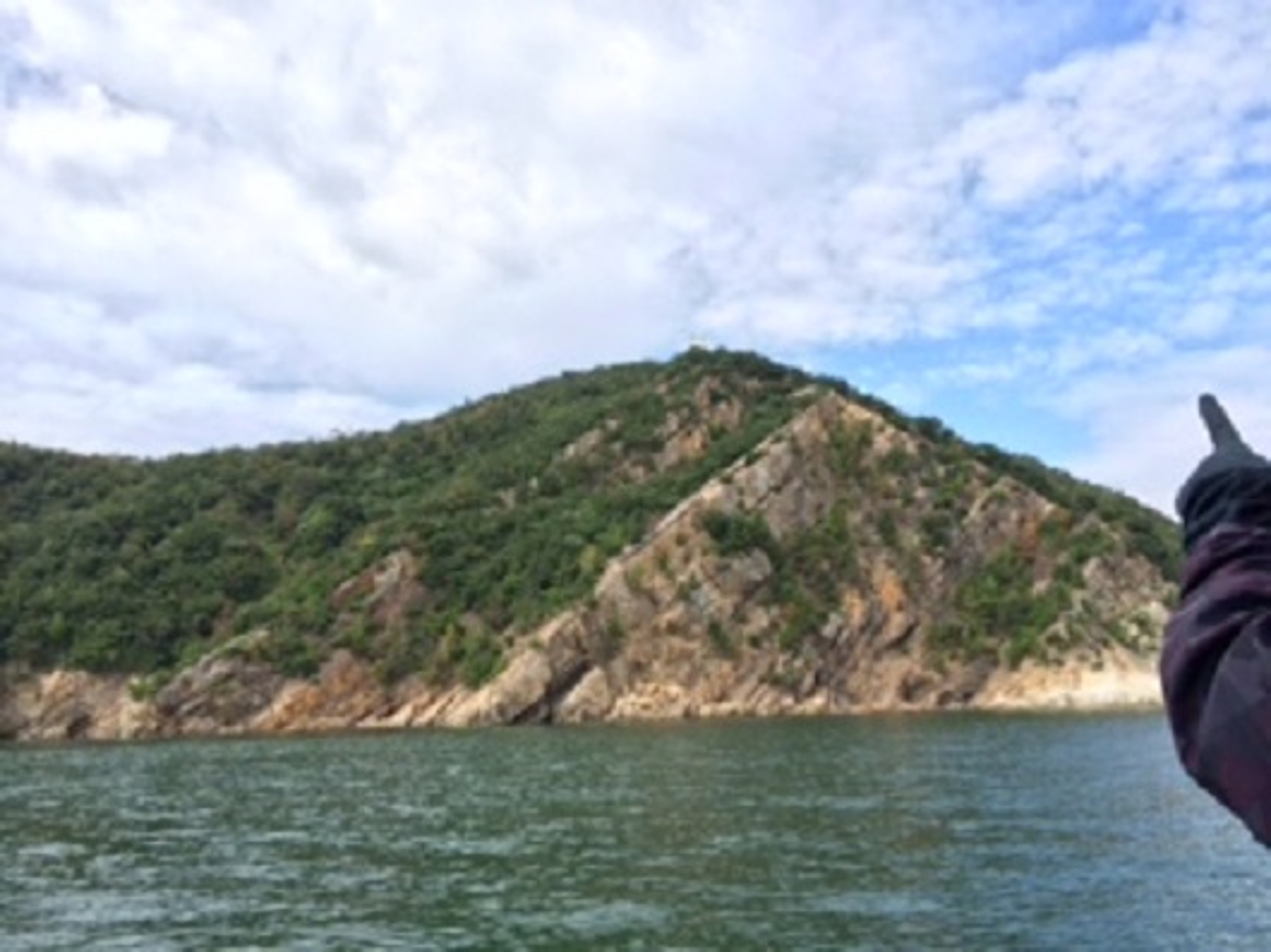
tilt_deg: +15.3
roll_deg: +1.8
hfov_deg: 61.7
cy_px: 476
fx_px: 1064
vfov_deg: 48.2
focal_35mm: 29
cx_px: 636
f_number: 2.2
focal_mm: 4.15
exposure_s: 1/1325
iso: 32
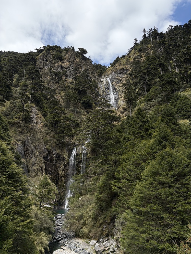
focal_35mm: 26
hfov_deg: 53.1
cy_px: 127
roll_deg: +0.5
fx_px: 191
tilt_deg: +16.5
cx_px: 96
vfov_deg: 67.3
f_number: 1.6
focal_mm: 5.96
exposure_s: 1/7813
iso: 64
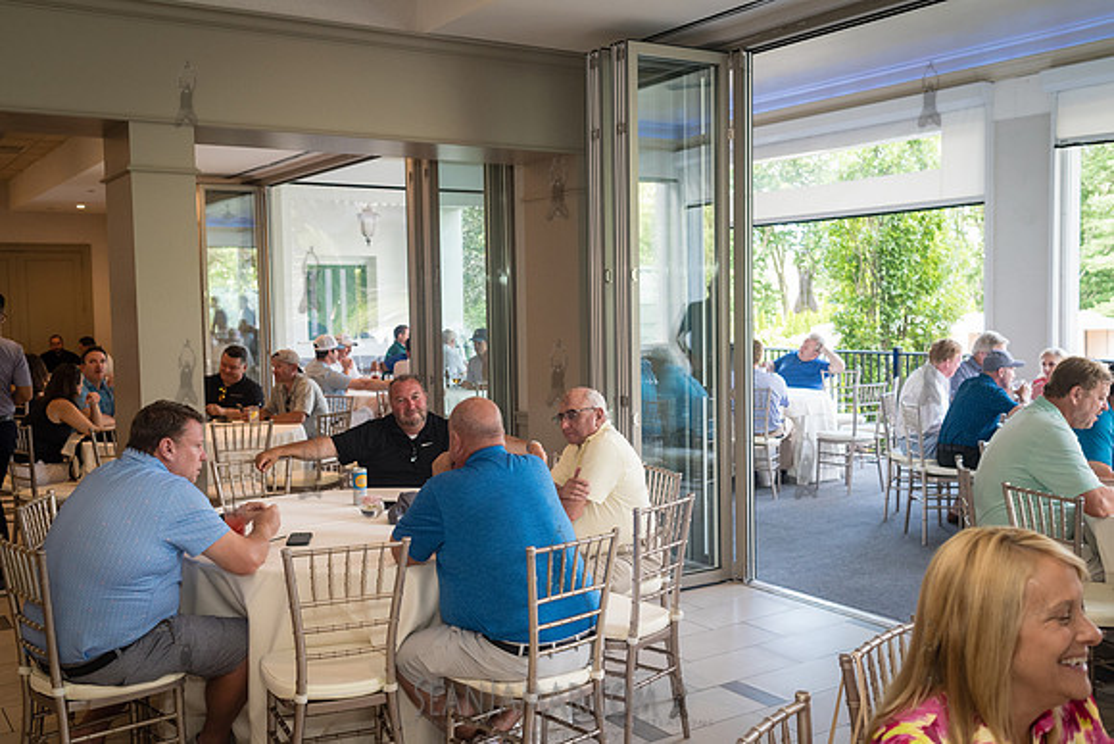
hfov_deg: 54.4
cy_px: 372
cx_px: 557
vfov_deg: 37.9
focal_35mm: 35
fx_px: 1083
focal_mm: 35
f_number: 4.5
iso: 1600
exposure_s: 1/200
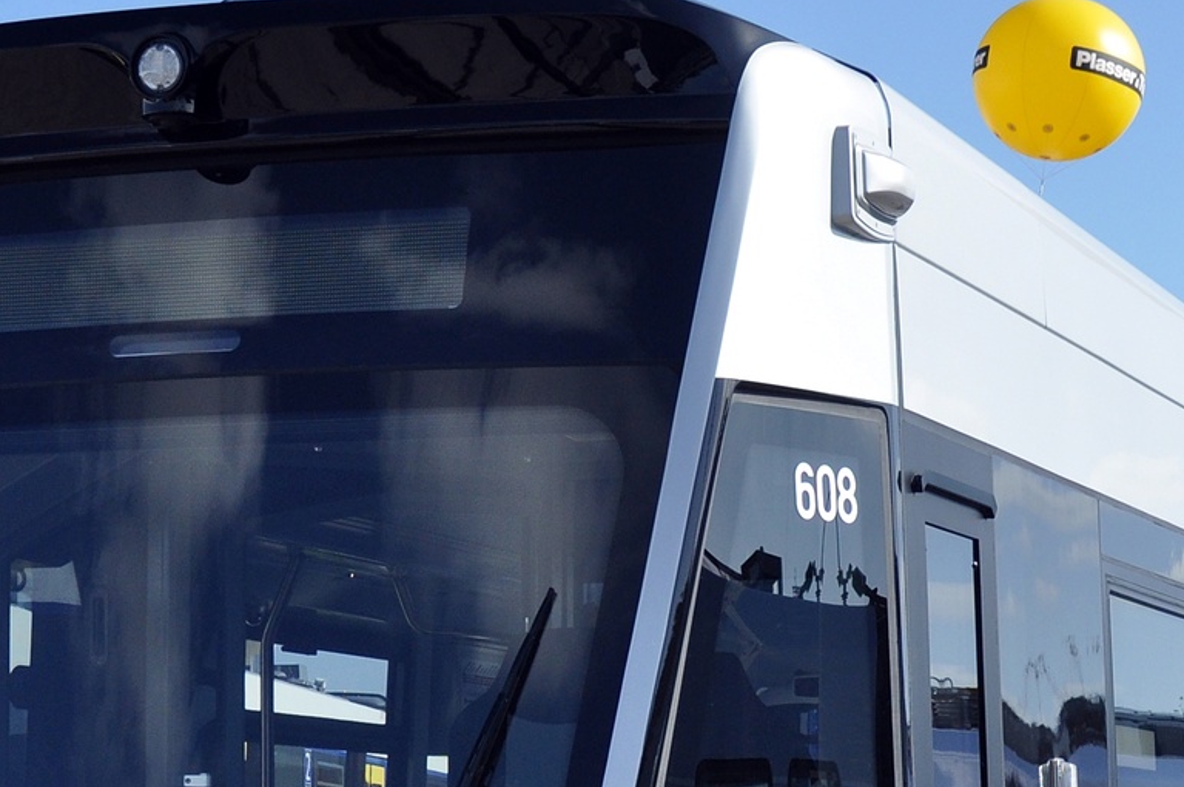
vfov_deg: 12.8
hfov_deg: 19.5
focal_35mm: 105
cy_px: 872
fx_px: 3449
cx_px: 492
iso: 400
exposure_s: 1/1600
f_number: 5.6
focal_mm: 28
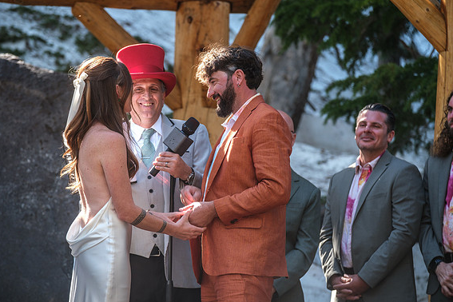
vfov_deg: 6.4
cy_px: 149
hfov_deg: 9.6
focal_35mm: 215
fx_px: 2705
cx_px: 222
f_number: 4
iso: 400
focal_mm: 140
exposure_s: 1/160
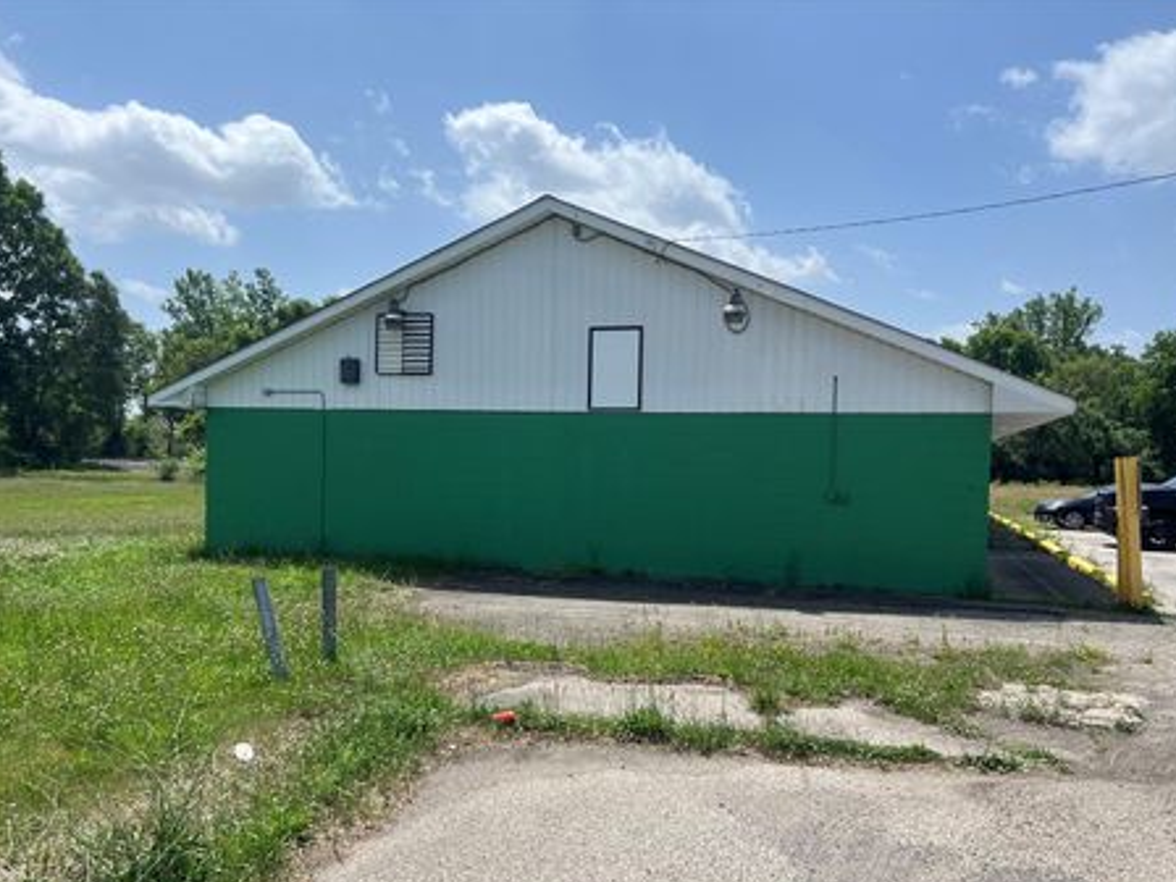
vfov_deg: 48.2
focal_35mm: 29
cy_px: 487
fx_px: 985
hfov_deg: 61.7
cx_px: 591
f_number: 1.5
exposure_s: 1/5076
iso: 50
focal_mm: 5.7
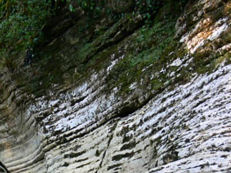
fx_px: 493
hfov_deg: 25.7
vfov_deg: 19.5
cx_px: 37
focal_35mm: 74
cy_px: 155
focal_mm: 7.4
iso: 80
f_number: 2.8
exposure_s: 1/40
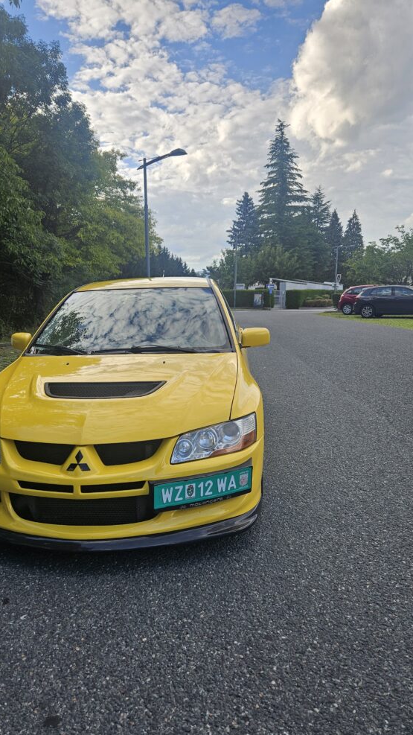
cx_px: 164
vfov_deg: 71.9
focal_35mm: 26
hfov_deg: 44.1
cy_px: 380
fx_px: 506
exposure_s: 1/657
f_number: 1.8
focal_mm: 5.4
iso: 25
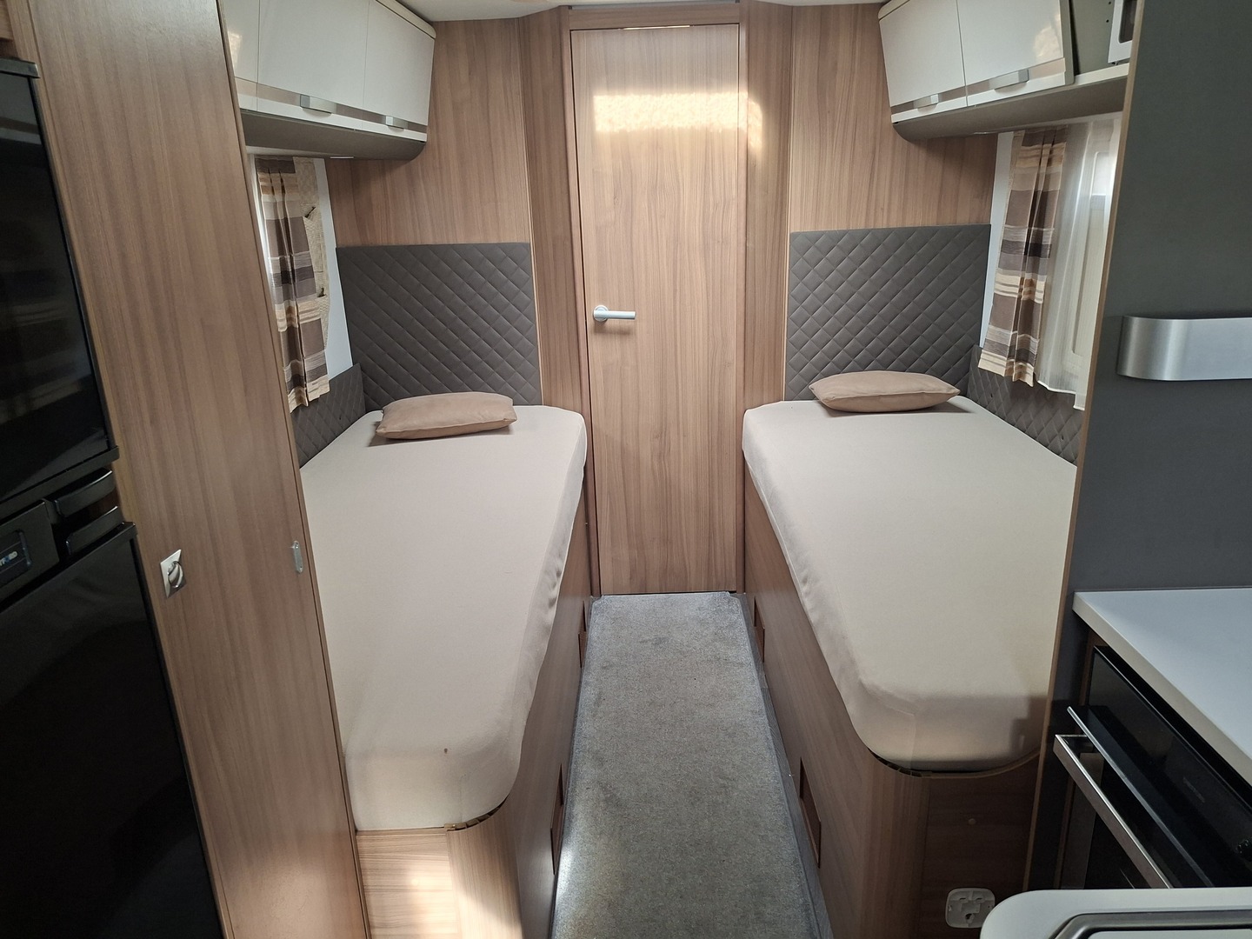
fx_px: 832
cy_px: 470
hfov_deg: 73.9
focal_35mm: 23
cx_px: 626
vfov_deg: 58.9
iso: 200
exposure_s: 1/100
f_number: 1.8
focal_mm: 5.54
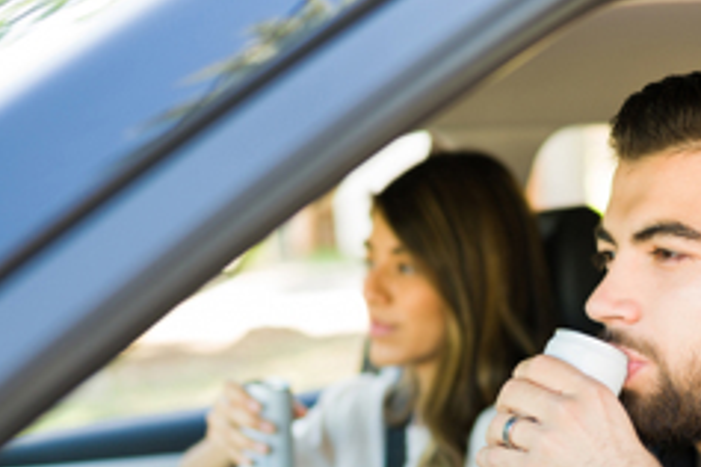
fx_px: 1305
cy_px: 424
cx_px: 568
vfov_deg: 19.9
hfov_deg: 29.4
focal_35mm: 67
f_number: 1.8
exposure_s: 1/160
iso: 160
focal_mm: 35
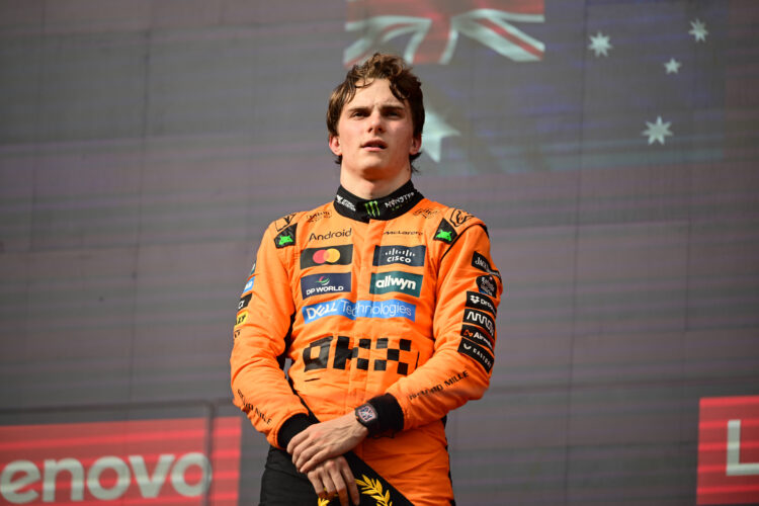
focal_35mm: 400
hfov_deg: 5.2
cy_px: 253
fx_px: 8433
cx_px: 380
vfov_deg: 3.4
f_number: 2.8
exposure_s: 1/2500
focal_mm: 400
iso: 200
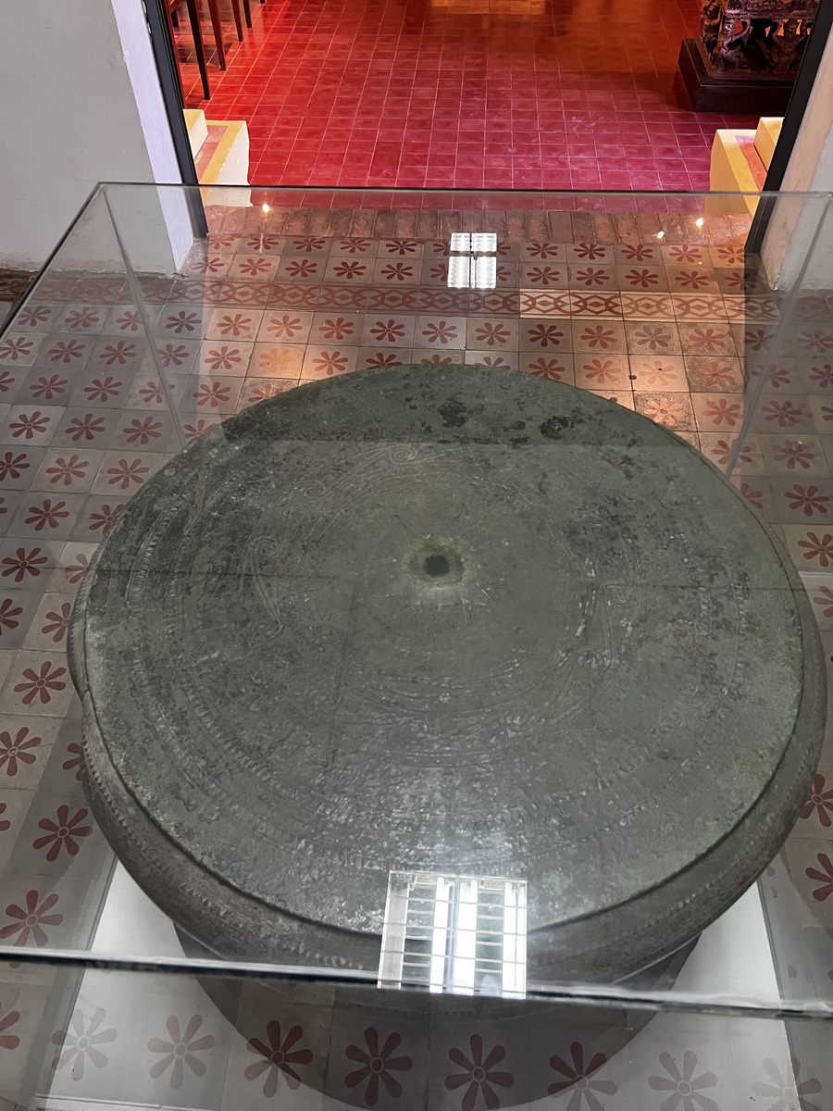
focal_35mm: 26
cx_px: 416
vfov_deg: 67.3
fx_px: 834
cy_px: 556
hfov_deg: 53.1
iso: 320
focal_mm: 5.7
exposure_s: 1/50
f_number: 1.5
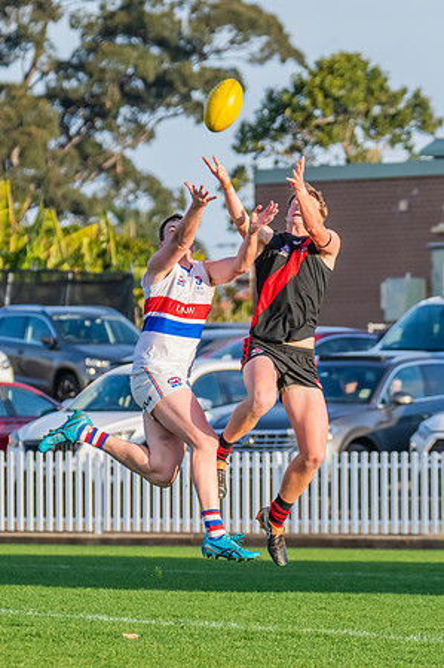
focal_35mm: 502
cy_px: 403
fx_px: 9309
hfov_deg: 2.7
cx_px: 323
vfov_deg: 4.1
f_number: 8
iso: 800
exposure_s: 1/1250
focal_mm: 270
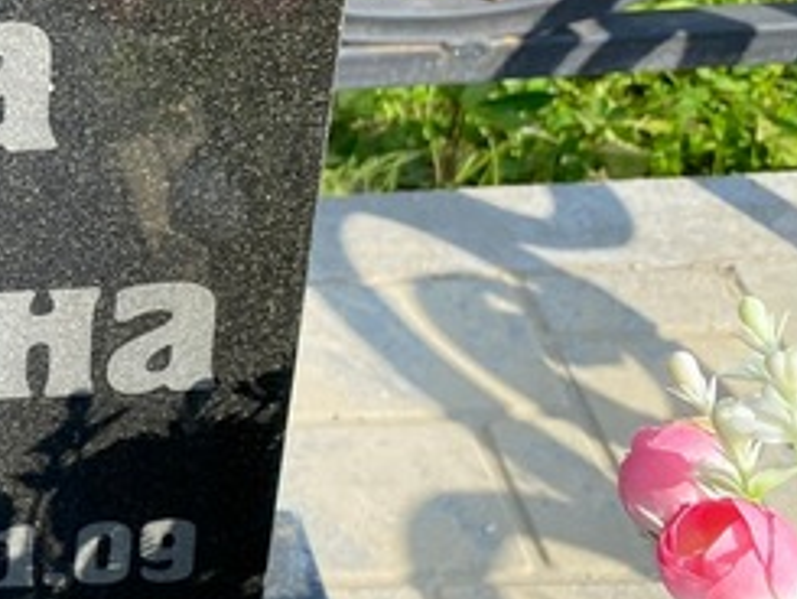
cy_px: 94
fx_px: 1958
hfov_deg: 19.3
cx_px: -485
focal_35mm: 85
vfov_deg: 17.2
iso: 32
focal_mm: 4.25
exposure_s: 1/757
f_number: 1.8
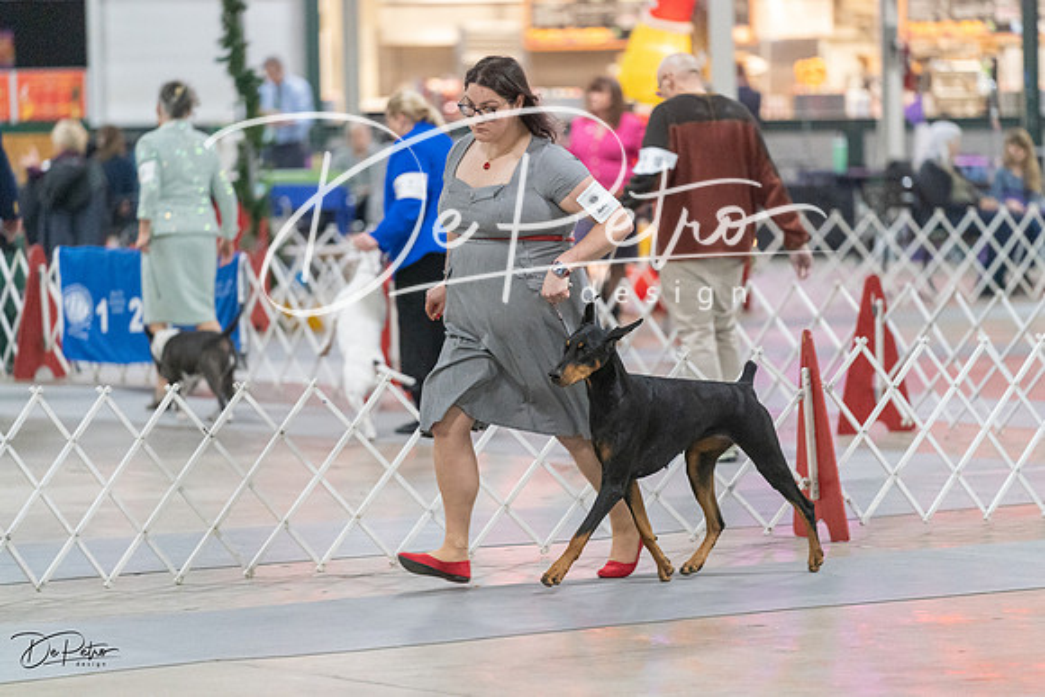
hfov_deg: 11.2
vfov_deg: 7.5
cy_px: 348
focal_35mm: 184
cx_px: 522
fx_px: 5342
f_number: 2.8
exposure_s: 1/320
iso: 6400
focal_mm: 184
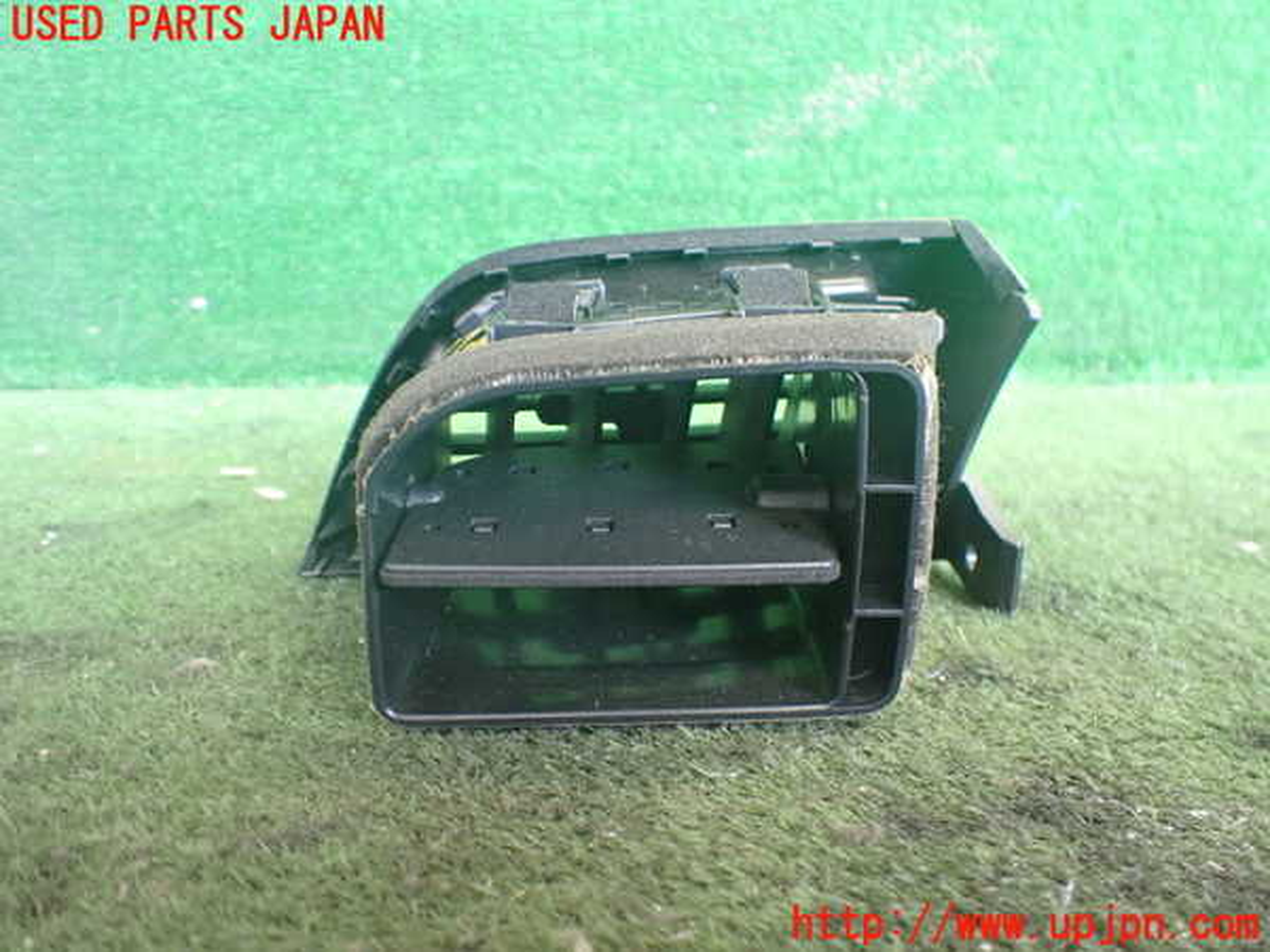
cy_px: 476
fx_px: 1101
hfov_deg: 60.0
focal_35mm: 30
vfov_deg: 46.8
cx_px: 635
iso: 800
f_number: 2.3
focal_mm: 5.4
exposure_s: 1/60
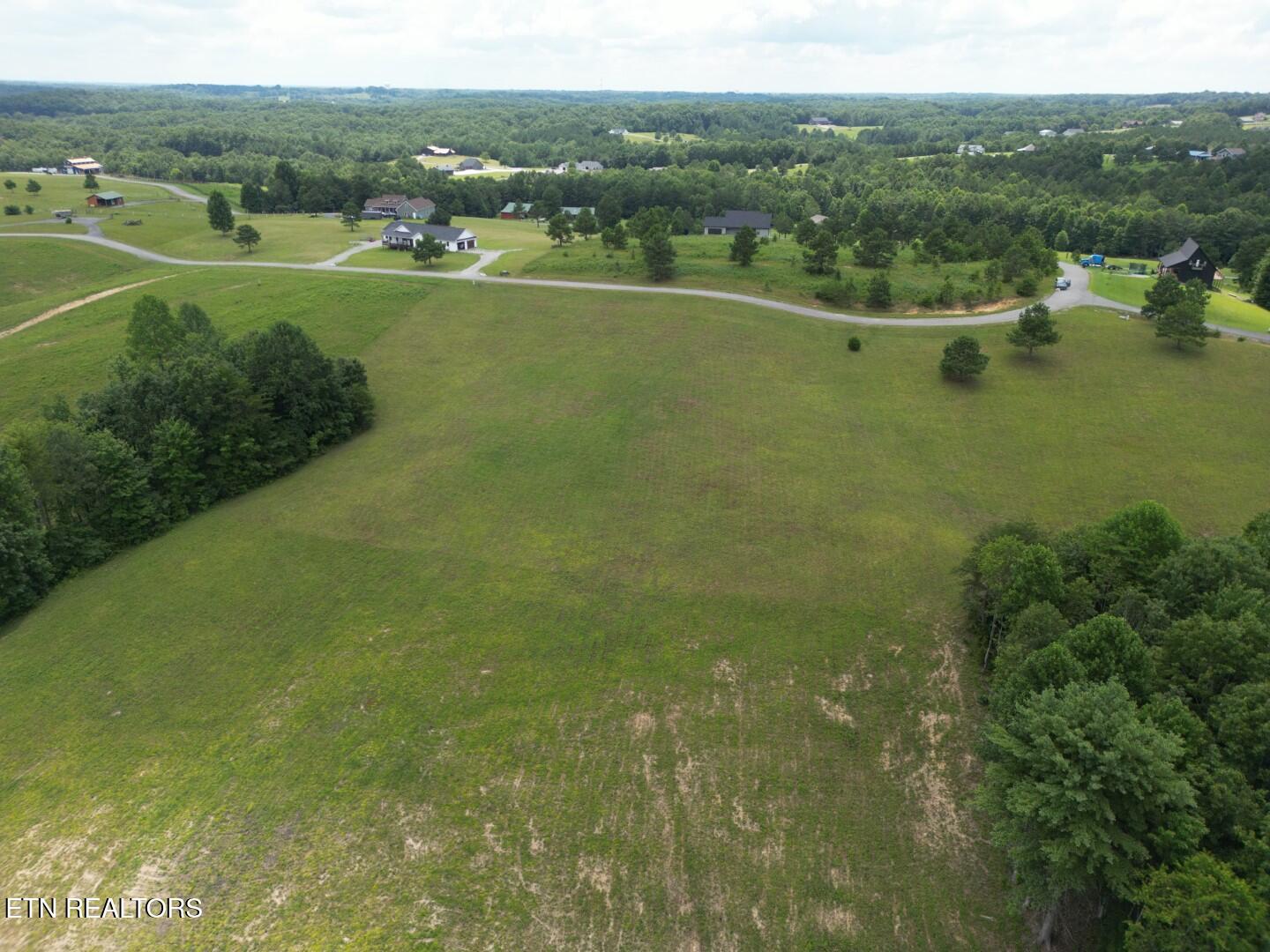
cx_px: 635
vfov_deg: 56.8
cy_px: 476
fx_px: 881
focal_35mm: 24
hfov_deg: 71.6
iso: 200
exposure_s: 1/2000
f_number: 1.7
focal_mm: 6.72
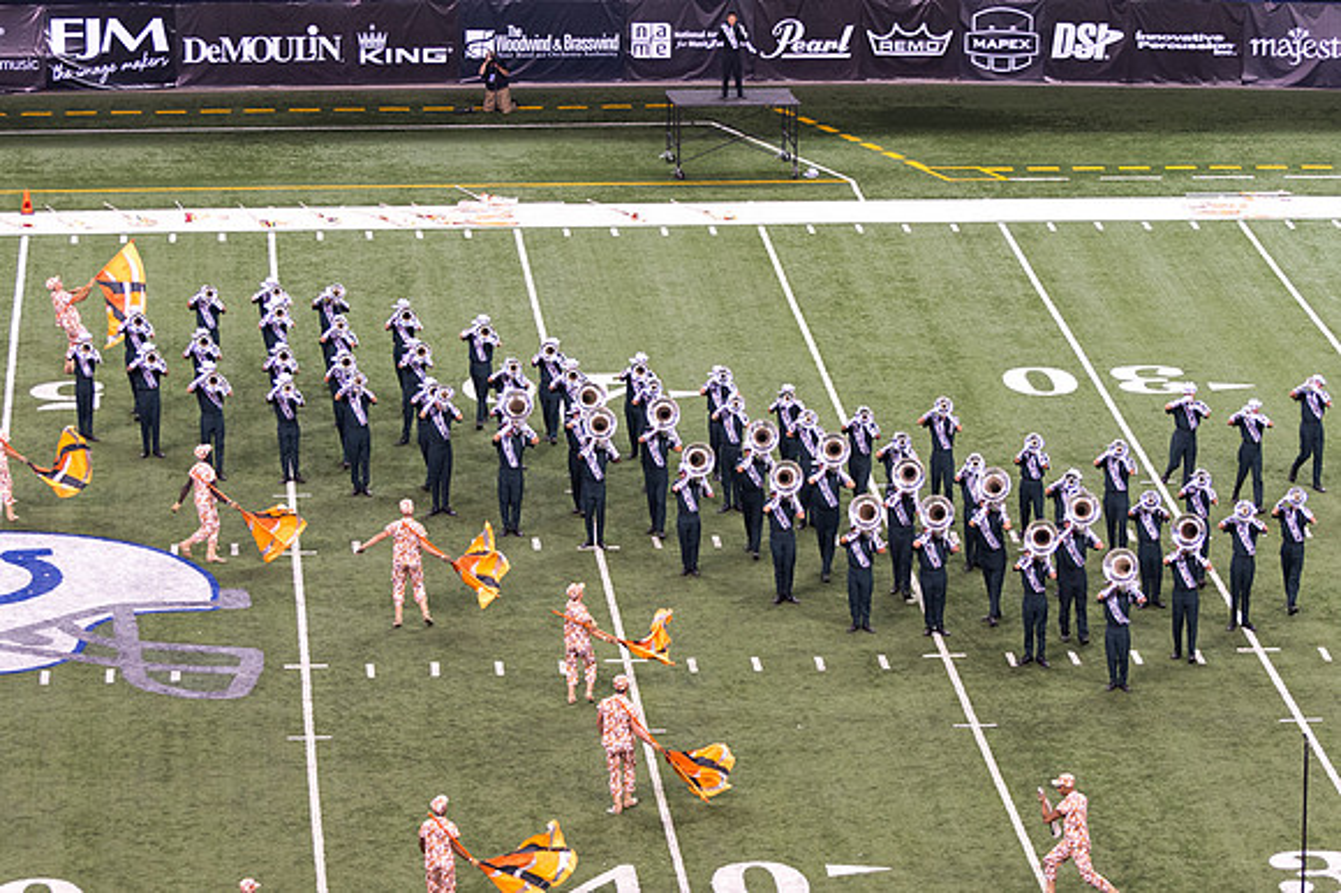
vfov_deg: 8.8
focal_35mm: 155
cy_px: 494
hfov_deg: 13.3
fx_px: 5769
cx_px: 660
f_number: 4.5
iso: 1100
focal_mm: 95
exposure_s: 1/320
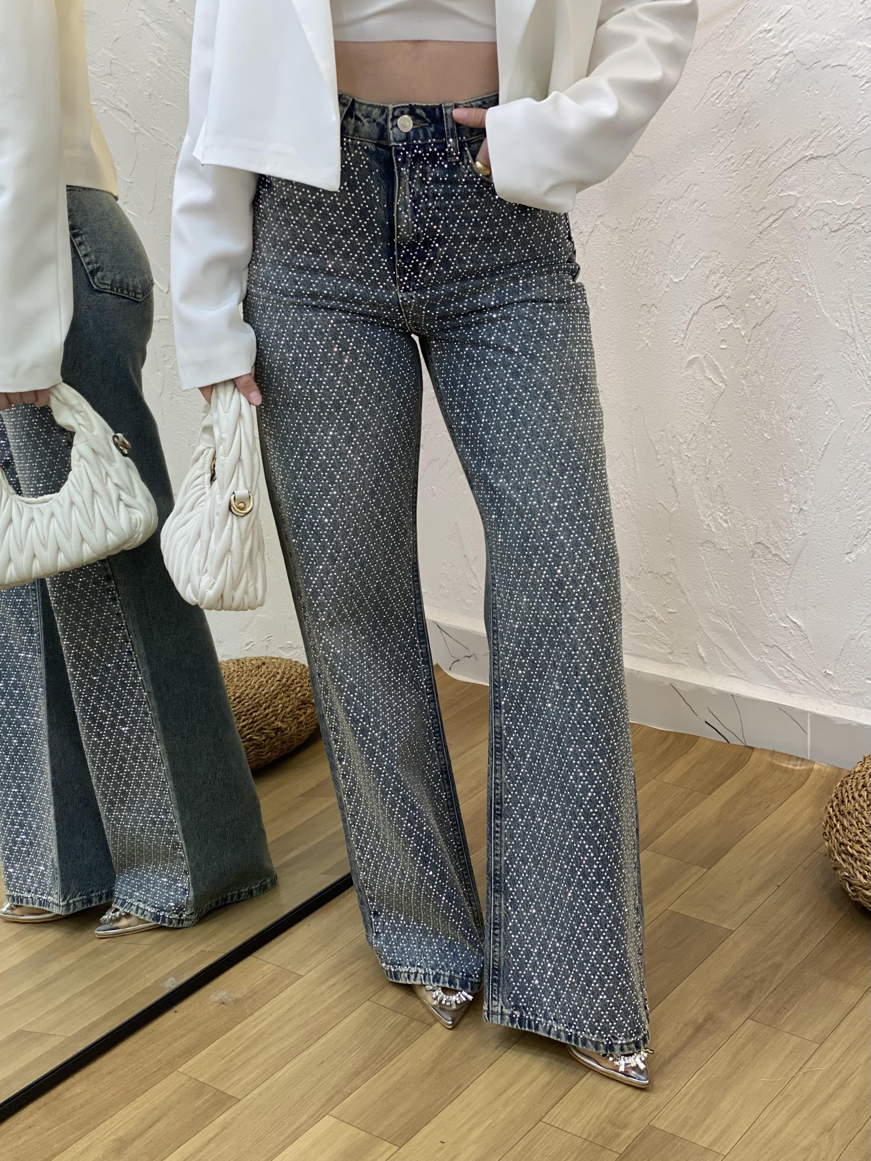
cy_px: 580
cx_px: 436
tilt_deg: -19.3
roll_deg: +1.4
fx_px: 1744
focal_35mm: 52
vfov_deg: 36.8
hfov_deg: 28.0
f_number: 2
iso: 100
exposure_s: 1/100
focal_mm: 6
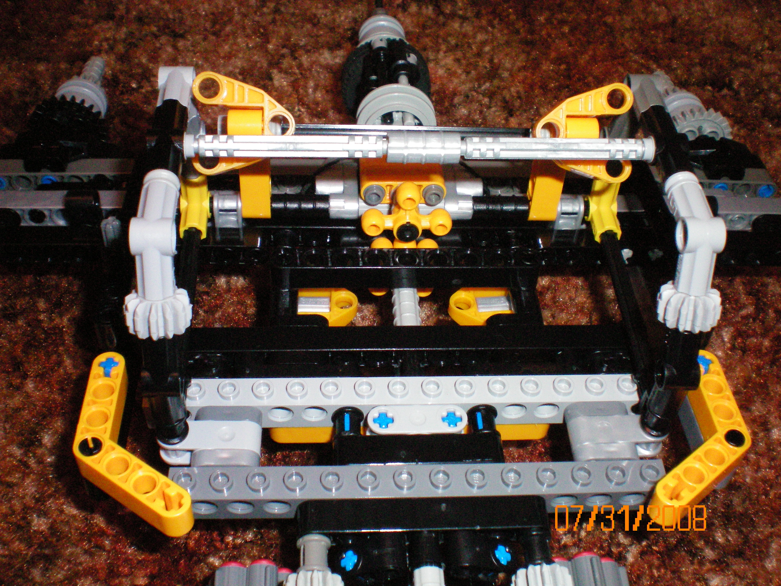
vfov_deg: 37.7
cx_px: 390
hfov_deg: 49.0
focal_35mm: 38
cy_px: 293
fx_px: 857
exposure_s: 1/60
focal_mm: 6.3
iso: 400
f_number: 4.6
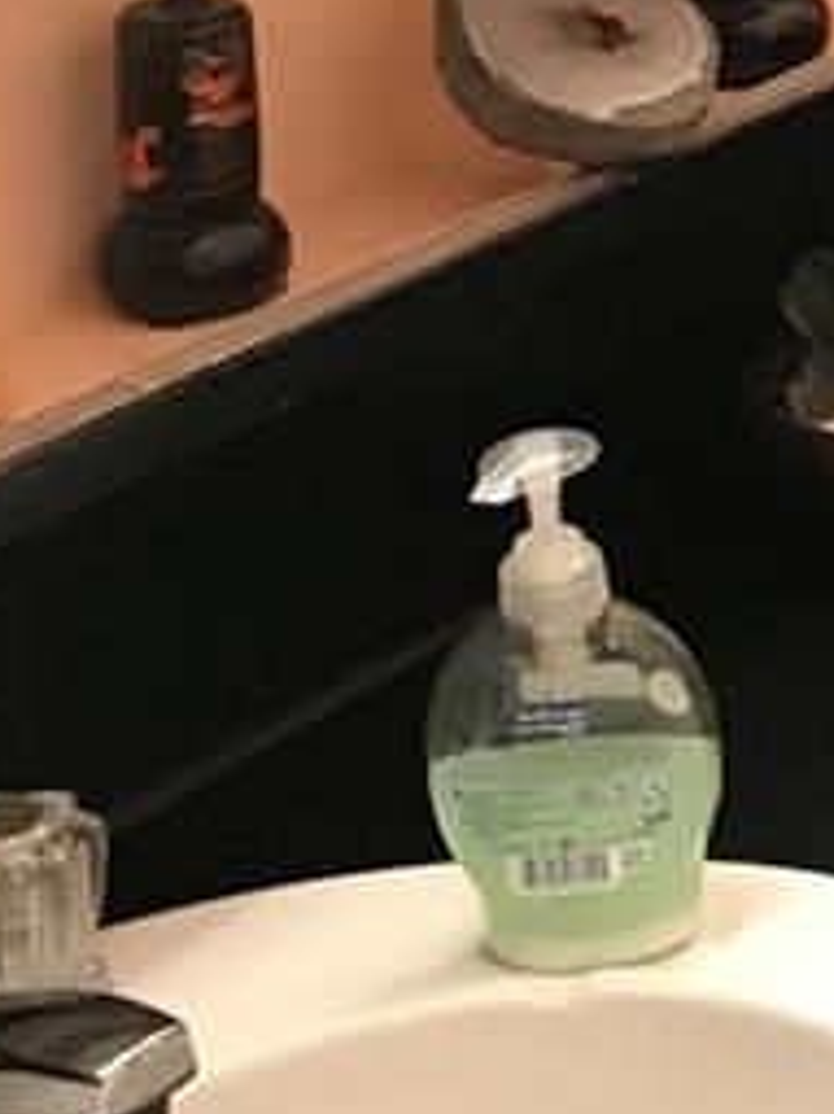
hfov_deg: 10.0
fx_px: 4244
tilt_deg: -11.9
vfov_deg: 14.4
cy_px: -293
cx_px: 1904
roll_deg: +0.1
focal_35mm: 132
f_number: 1.8
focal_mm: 3.99
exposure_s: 1/15
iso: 80
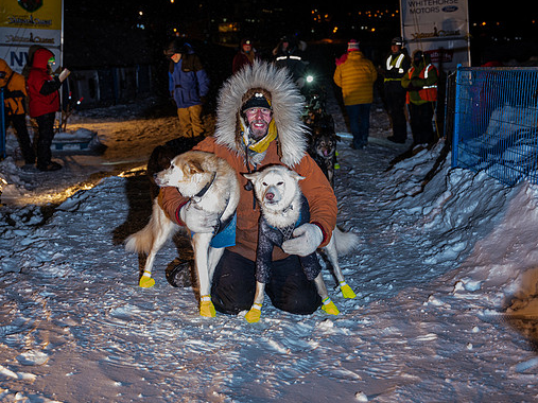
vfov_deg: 26.5
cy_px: 200
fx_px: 855
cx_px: 245
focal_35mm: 55
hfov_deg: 34.9
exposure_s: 1/20
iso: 1000
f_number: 4
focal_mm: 50
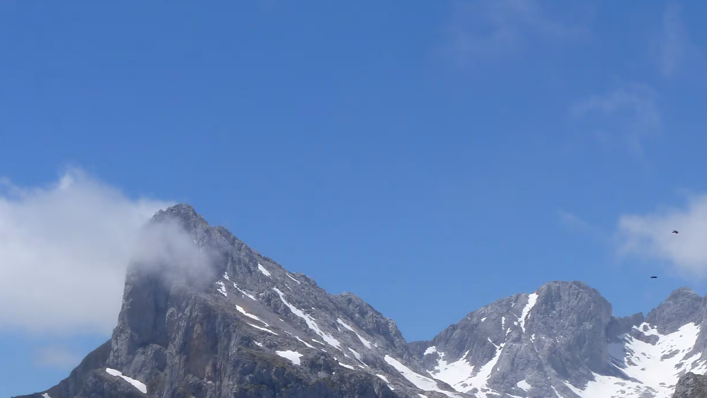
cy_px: 429
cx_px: 495
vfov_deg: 13.1
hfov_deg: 23.3
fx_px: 1706
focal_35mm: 91
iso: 80
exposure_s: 1/400
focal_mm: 8.3
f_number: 6.3
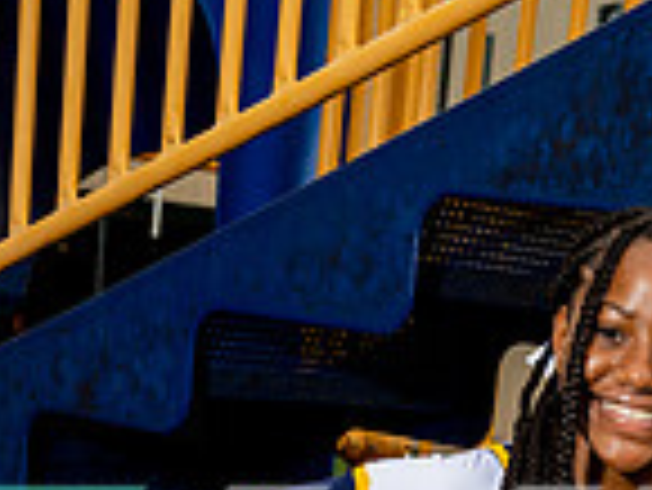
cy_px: 944
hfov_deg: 16.8
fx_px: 2187
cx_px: 549
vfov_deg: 11.6
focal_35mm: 116
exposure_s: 1/250
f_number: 5.6
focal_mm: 39
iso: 100
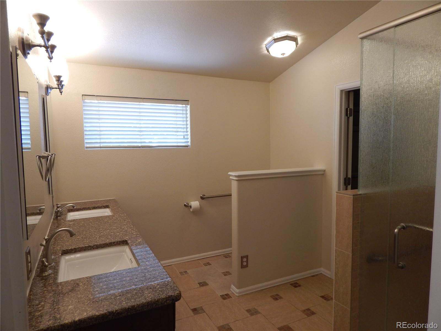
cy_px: 166
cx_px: 220
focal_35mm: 22
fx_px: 280
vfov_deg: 61.1
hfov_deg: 76.4
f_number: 3
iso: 125
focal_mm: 4
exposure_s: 1/30
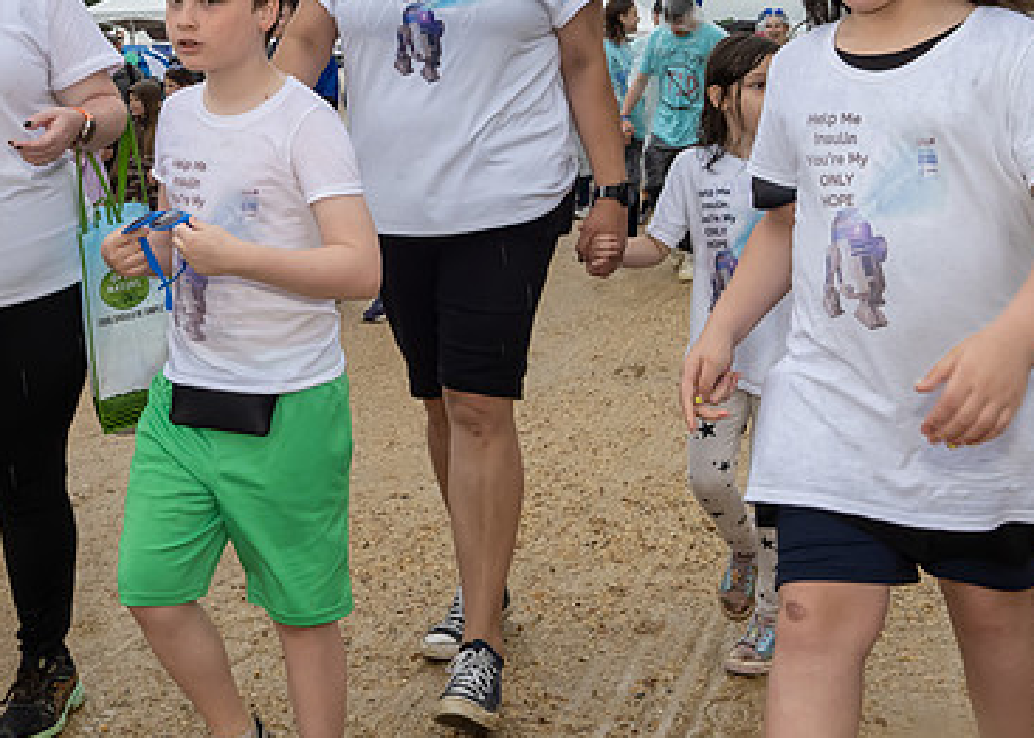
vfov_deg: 25.5
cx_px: 374
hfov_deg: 35.9
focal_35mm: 54
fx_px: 1585
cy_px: 101
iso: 560
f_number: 10
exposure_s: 1/250
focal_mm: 18
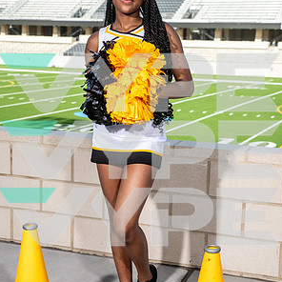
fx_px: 654
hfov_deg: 24.3
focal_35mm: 71
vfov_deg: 24.3
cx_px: 141
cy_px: 151
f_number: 7.1
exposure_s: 1/320
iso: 100
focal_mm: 55
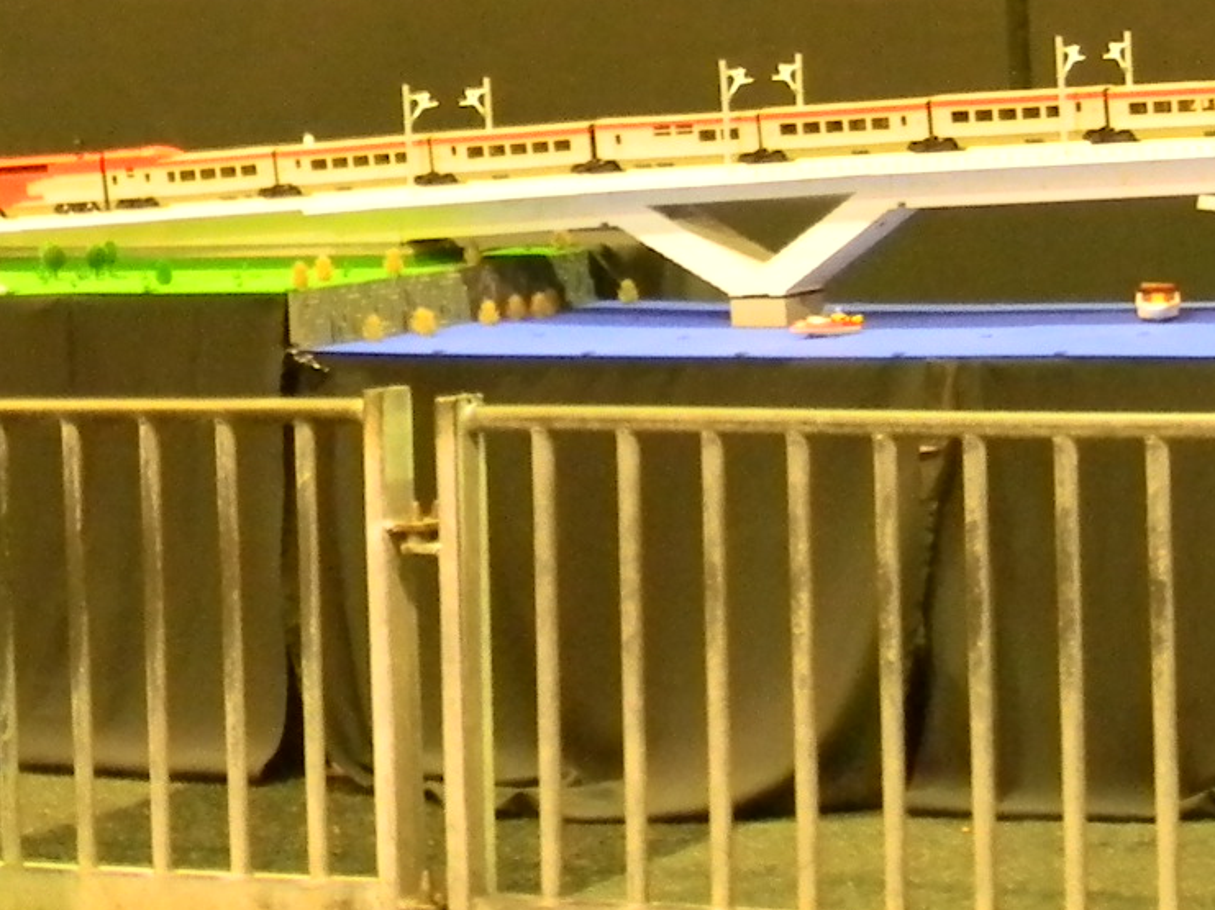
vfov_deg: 11.7
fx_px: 4420
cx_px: 1672
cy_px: 113
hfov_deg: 14.8
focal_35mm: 126
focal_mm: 6.4
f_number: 3.7
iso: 400
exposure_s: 1/1.9
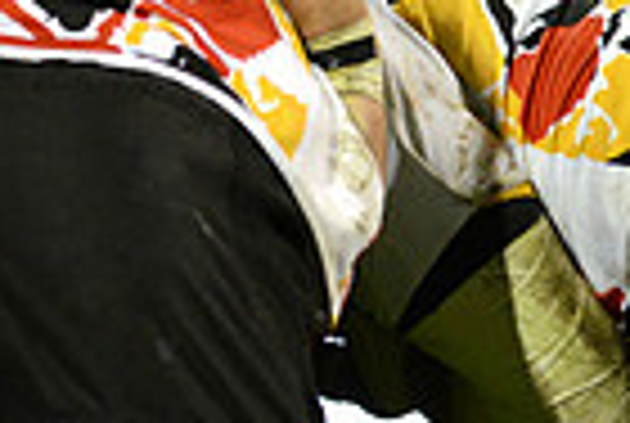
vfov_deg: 1.1
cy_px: -254
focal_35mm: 1241
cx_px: 522
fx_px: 21764
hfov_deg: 1.7
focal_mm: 300
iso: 3200
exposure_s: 1/640
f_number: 2.8
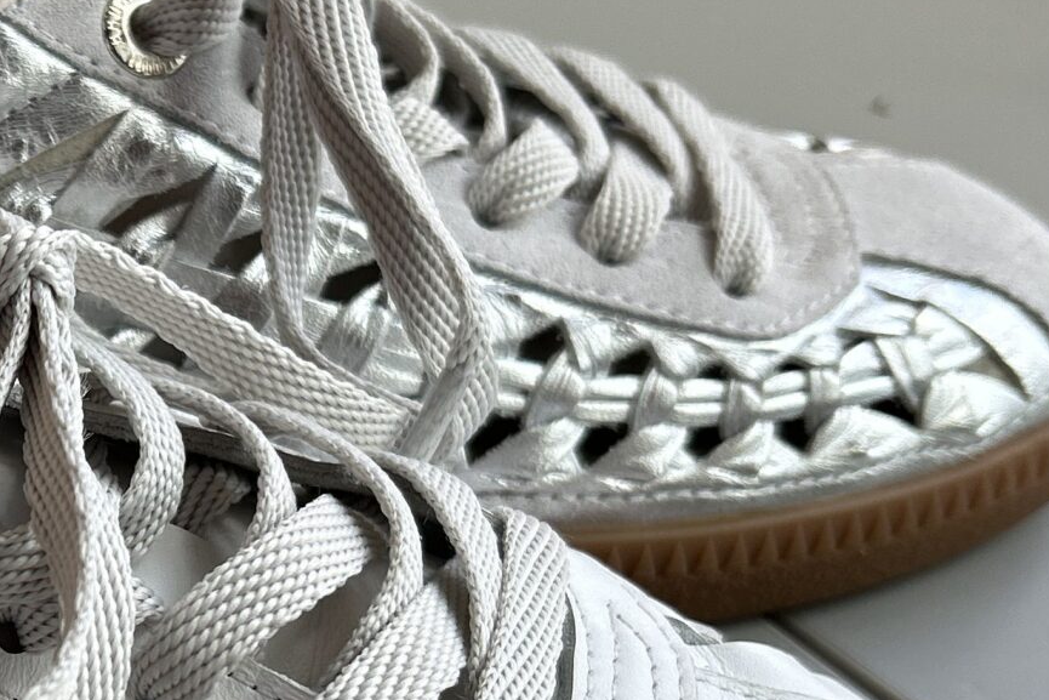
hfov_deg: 23.9
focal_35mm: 80
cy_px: 531
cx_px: -79
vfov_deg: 17.0
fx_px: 2331
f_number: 1.5
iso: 50
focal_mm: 5.7
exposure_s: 1/439
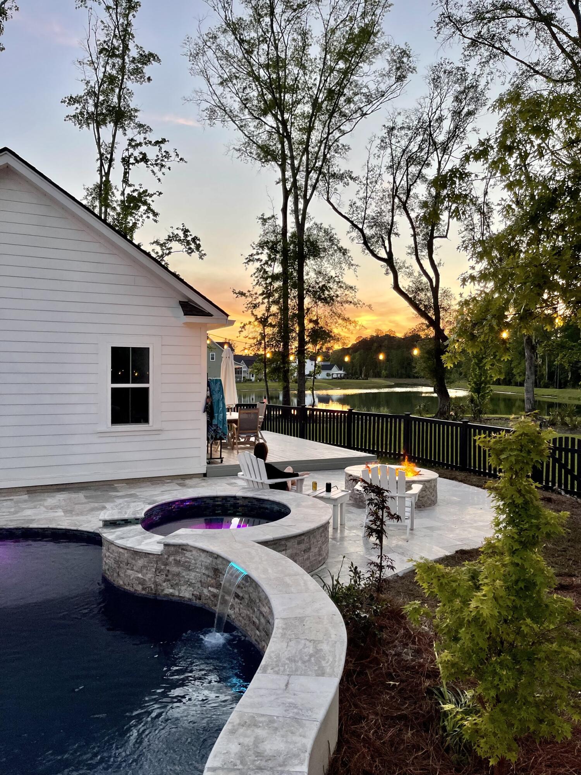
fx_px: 582
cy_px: 388
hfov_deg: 53.1
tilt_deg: -0.5
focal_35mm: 26
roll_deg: -0.3
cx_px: 290
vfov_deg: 67.3
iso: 80
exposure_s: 1/120
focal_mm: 5.1
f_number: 1.6
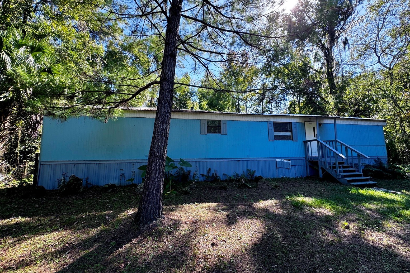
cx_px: 209
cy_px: 135
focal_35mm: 15
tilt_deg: +8.6
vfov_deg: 77.3
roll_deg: +0.8
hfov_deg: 100.4
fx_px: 171
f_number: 2.2
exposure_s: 1/226
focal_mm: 2.22
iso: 40
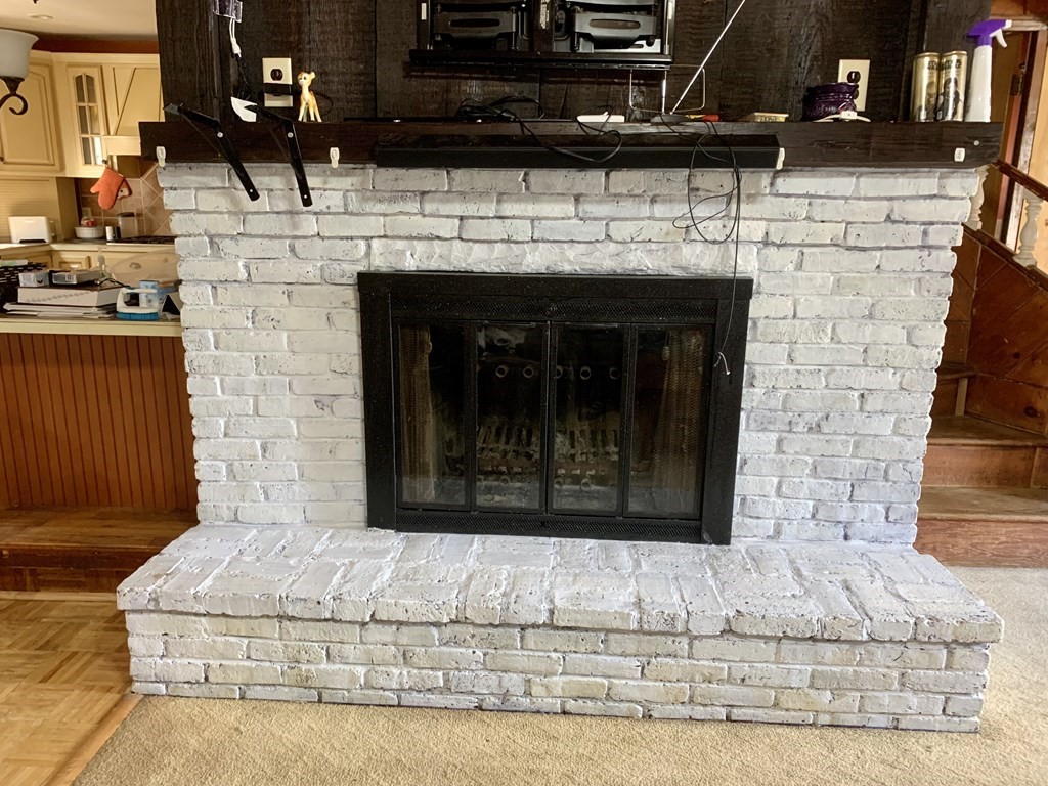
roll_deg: -1.3
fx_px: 787
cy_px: 393
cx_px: 524
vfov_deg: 53.1
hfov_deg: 67.3
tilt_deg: -12.8
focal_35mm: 26
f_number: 1.8
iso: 250
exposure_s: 1/60
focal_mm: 4.25
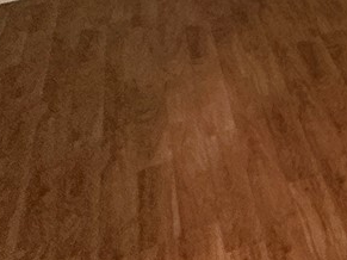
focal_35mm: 77
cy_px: -374
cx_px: 879
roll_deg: +0.4
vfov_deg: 13.5
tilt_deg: +2.2
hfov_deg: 14.1
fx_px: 772
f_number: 2.2
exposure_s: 1/120
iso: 250
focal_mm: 2.22
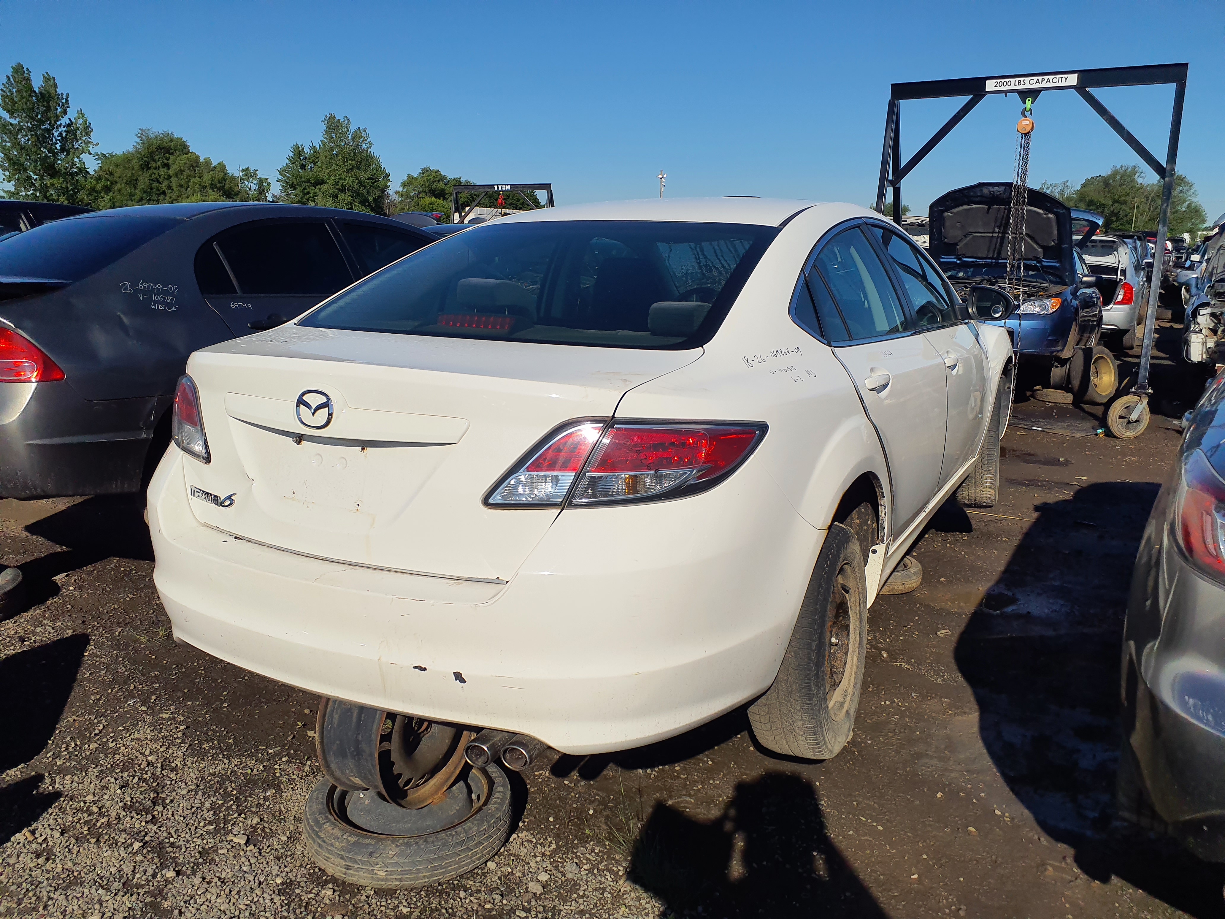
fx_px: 955
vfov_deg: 51.4
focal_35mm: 27
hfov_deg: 65.3
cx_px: 612
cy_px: 460
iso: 40
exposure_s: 1/6576
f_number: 1.9
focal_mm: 3.58
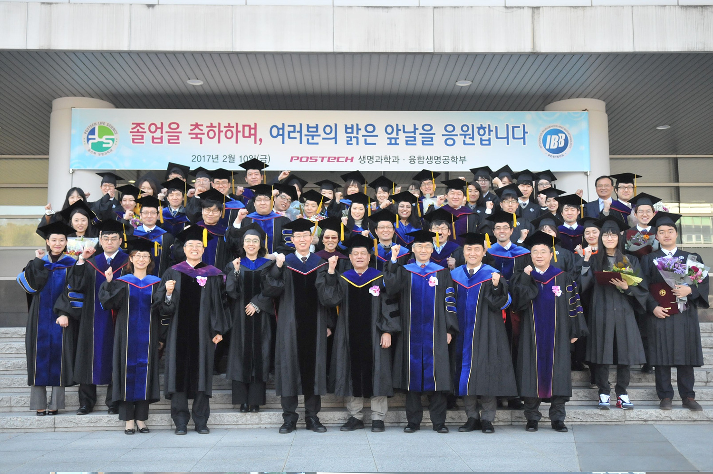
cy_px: 237
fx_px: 771
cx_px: 356
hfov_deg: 49.6
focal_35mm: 39
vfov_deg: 34.1
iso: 1600
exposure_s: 1/2000
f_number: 2.8
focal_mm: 26
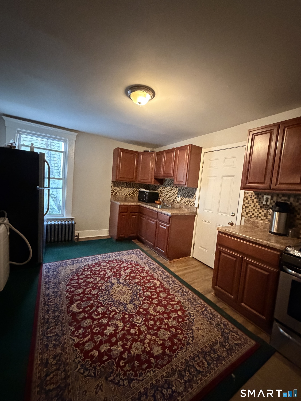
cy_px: 200
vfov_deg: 102.1
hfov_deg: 85.7
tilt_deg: -4.3
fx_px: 162
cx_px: 150
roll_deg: -4.9
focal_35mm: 14
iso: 1250
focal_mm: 2.22
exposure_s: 1/40
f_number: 2.2
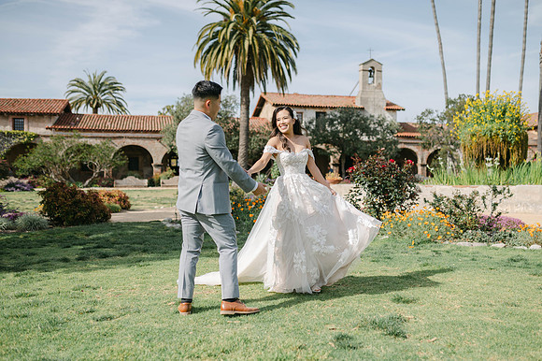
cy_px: 190
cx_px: 286
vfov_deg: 35.9
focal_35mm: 37
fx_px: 556
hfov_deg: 52.0
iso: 100
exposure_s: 1/5000
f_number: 2
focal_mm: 35
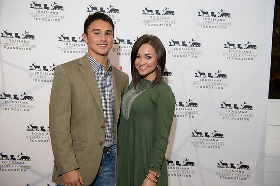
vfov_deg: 29.8
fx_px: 350
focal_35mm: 45
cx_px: 140
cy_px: 93
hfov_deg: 43.6
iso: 800
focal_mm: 45
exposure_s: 1/125
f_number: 3.5
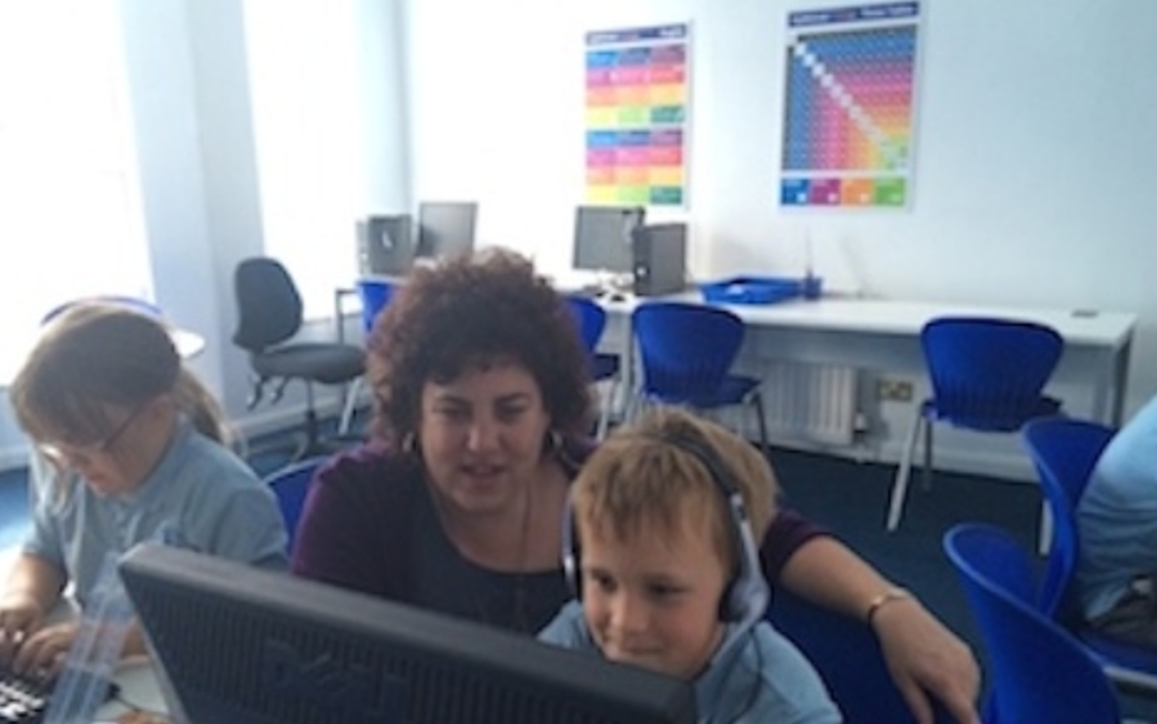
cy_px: 433
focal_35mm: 35
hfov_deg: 55.3
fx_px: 1104
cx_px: 562
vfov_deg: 36.2
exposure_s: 1/30
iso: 160
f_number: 2.2
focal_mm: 4.12
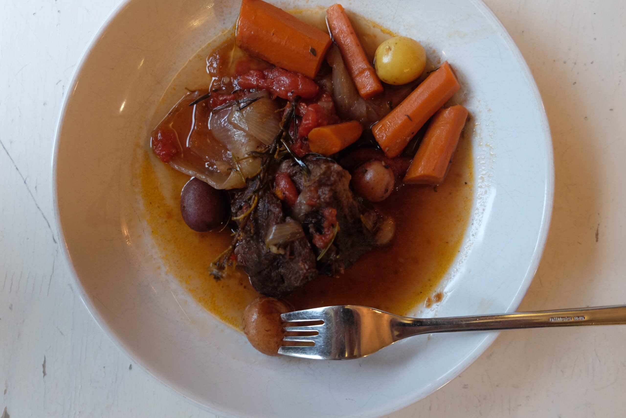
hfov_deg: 60.3
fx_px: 539
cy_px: 209
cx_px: 313
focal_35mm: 31
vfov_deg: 42.3
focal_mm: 20.5
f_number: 3.2
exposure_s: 1/80
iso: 2000
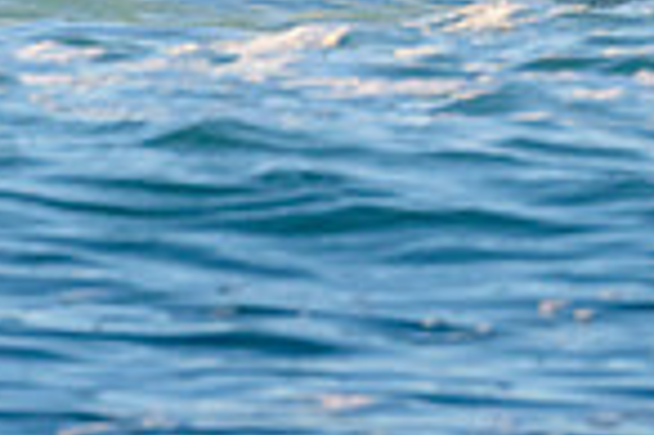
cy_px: -428
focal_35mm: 2439
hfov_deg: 0.8
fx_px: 44258
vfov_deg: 0.6
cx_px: 577
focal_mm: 500
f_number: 5.6
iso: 1250
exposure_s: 1/2000
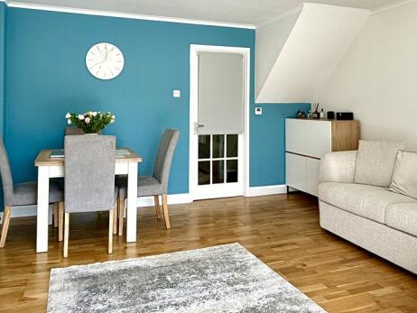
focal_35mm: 31
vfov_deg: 44.8
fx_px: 374
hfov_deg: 58.3
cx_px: 216
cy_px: 104
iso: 64
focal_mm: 2.22
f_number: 2.2
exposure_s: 1/121
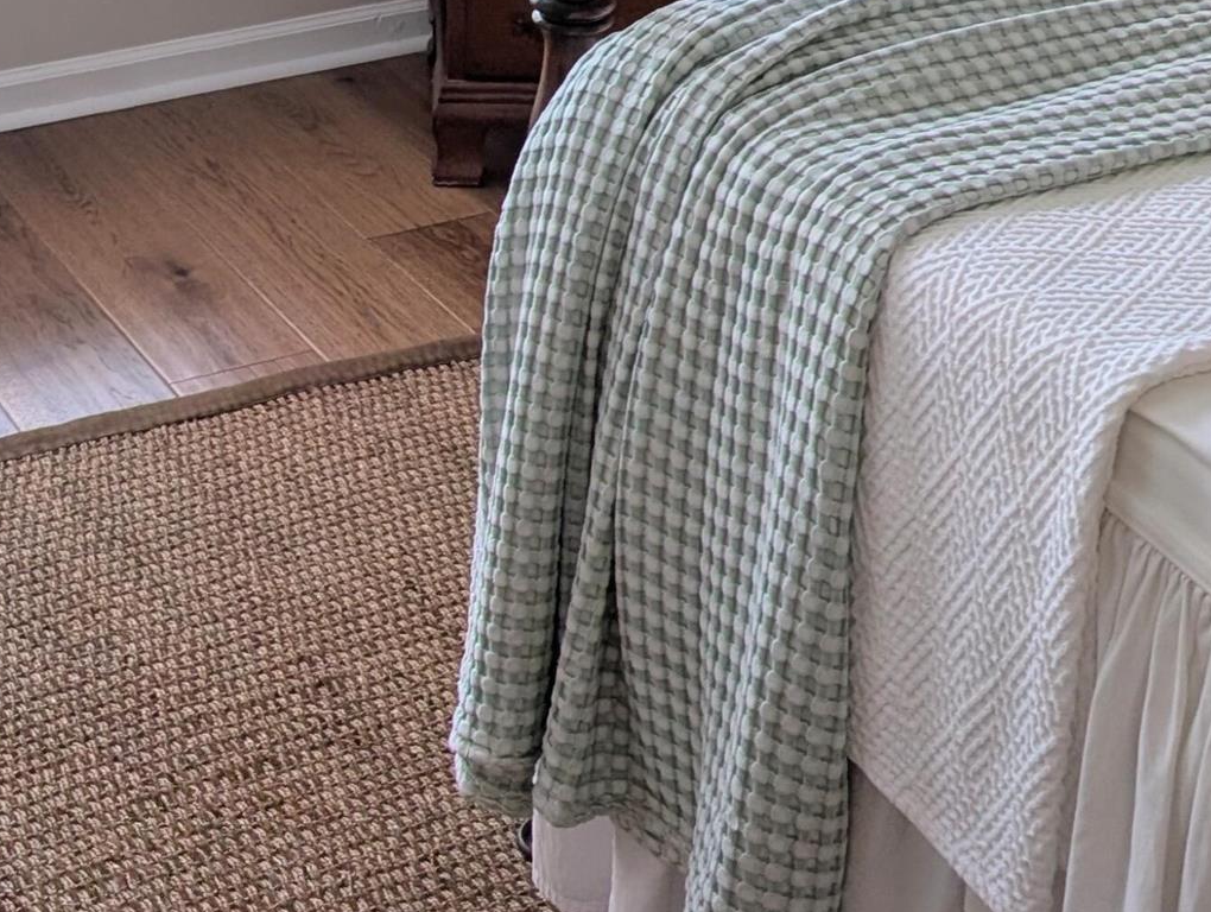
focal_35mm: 72
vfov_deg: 18.6
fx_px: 2522
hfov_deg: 26.8
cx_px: 354
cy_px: -357
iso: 19
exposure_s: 1/155
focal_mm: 6.9
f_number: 1.68
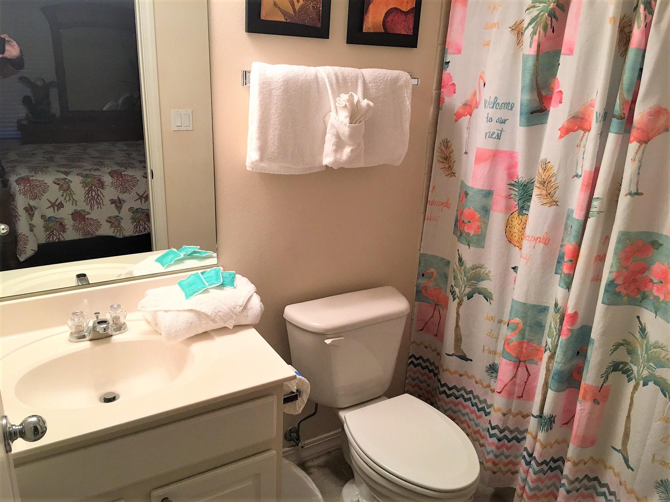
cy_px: 251
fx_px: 561
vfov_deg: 48.2
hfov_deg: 61.7
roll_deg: -2.2
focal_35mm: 29
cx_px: 335
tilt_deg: -17.8
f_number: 2.2
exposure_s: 1/15
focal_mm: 4.15
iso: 40
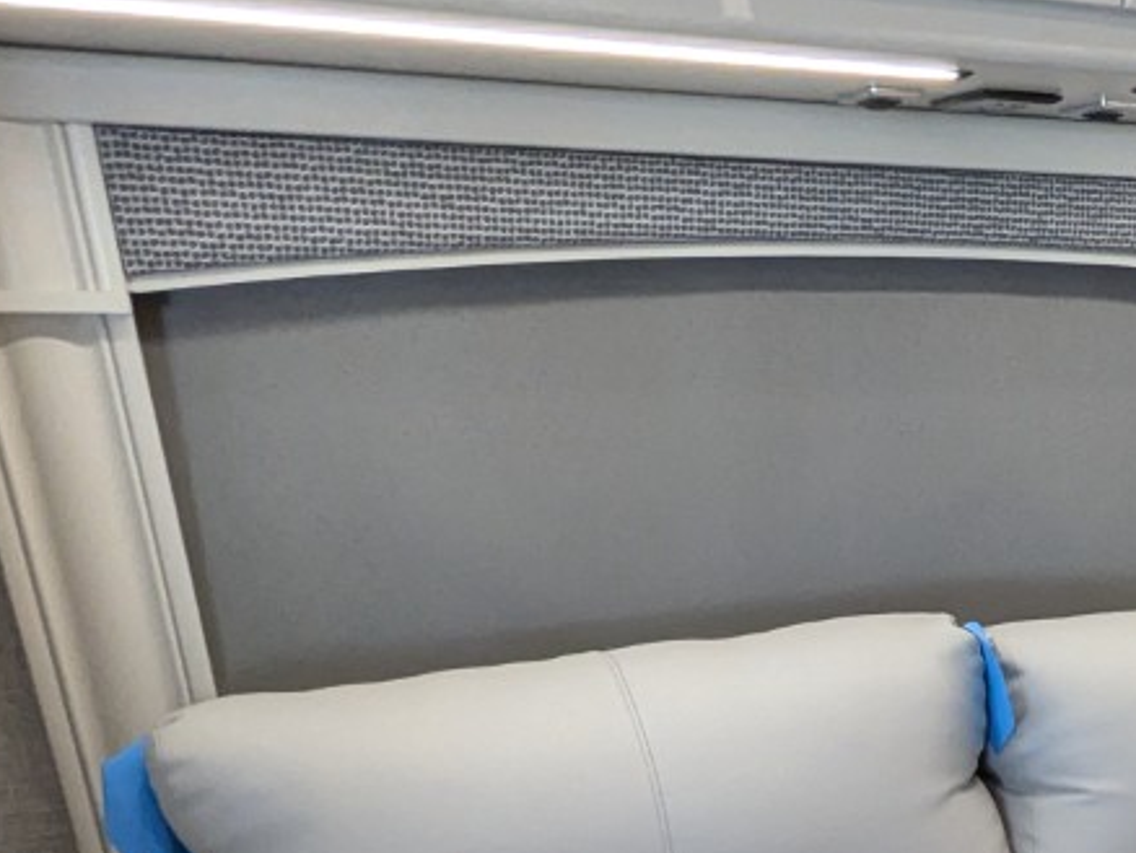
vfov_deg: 26.1
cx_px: 1277
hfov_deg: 32.5
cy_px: 967
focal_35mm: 51
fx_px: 1675
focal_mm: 2.35
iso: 394
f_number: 2.2
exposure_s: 1/230
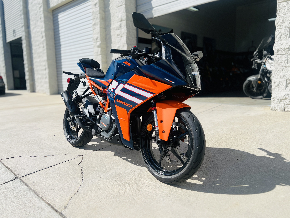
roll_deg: +1.0
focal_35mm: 26
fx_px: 218
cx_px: 145
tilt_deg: -8.3
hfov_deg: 67.3
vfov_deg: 53.1
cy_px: 109
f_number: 1.5
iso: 50
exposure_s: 1/4115
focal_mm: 5.7
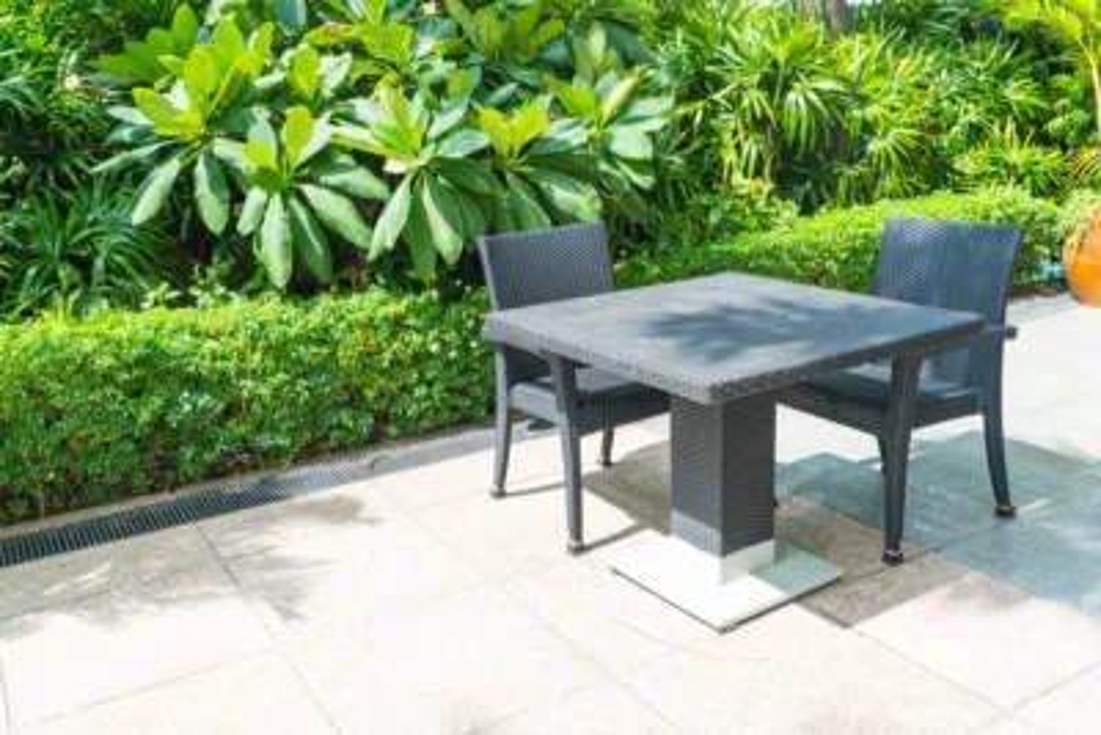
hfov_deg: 60.3
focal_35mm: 31
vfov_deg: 42.4
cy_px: 368
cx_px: 550
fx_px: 948
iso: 100
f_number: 8
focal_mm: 31
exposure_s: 1/100
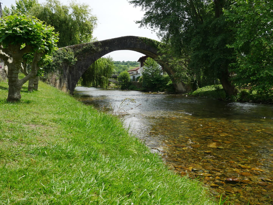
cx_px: 136
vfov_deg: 44.2
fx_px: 252
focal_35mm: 32
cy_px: 102
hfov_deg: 56.8
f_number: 7.1
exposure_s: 1/400
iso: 200
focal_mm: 16
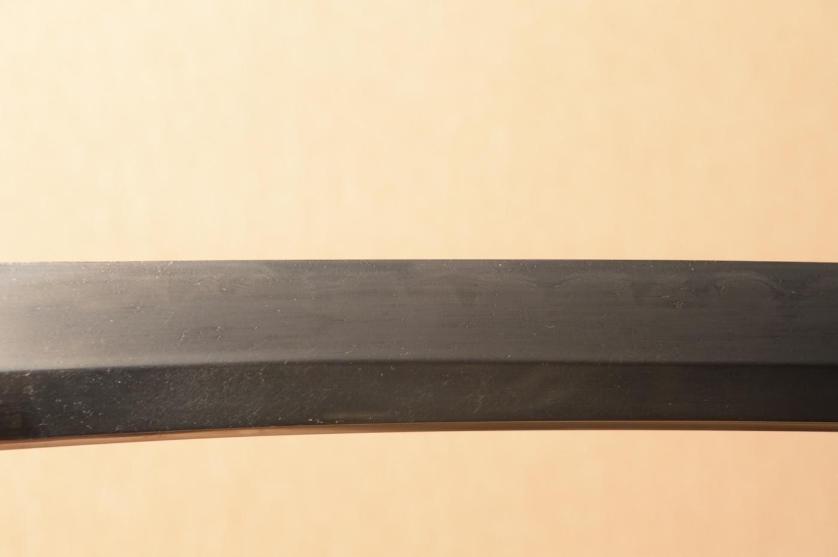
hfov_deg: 14.4
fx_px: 3314
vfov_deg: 9.6
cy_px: 278
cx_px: 419
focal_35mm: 142
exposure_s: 1/1.6
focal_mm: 95
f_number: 11
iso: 400
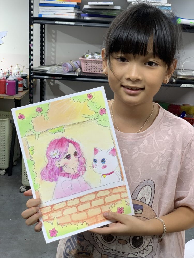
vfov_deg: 36.8
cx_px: 97
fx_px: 389
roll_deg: -3.0
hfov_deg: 28.0
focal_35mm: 52
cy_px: 129
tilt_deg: -15.2
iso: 100
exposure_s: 1/100
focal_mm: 6
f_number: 2.4
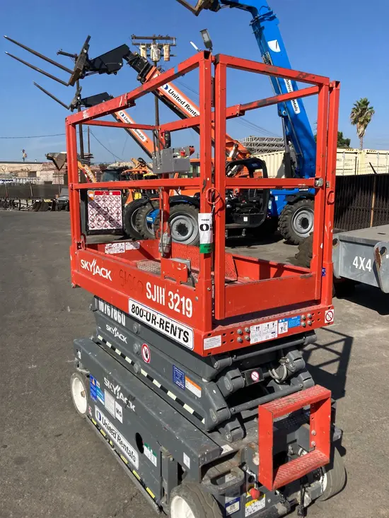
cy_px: 259
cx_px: 194
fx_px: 419
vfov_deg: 63.4
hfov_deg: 49.8
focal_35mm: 28
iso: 20
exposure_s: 1/2208
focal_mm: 3.99
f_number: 1.8
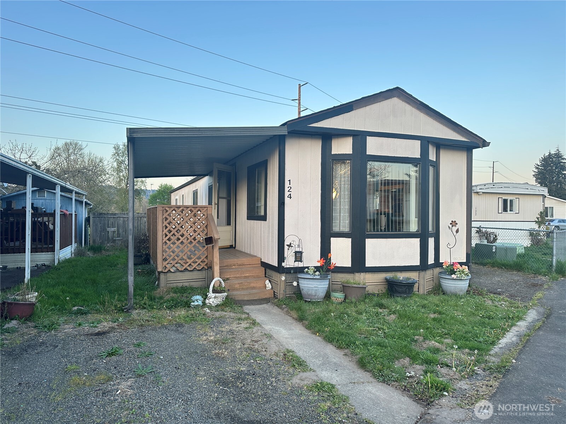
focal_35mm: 24
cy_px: 212
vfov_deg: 56.8
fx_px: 392
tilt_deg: +0.5
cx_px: 283
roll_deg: +0.0
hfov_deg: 71.6
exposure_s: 1/121
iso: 100
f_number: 1.78
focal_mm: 6.86
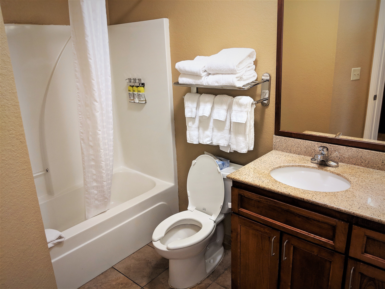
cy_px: 144
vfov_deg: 51.4
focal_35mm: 27
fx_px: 300
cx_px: 192
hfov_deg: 65.3
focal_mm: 4.44
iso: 191
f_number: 1.8
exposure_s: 1/120
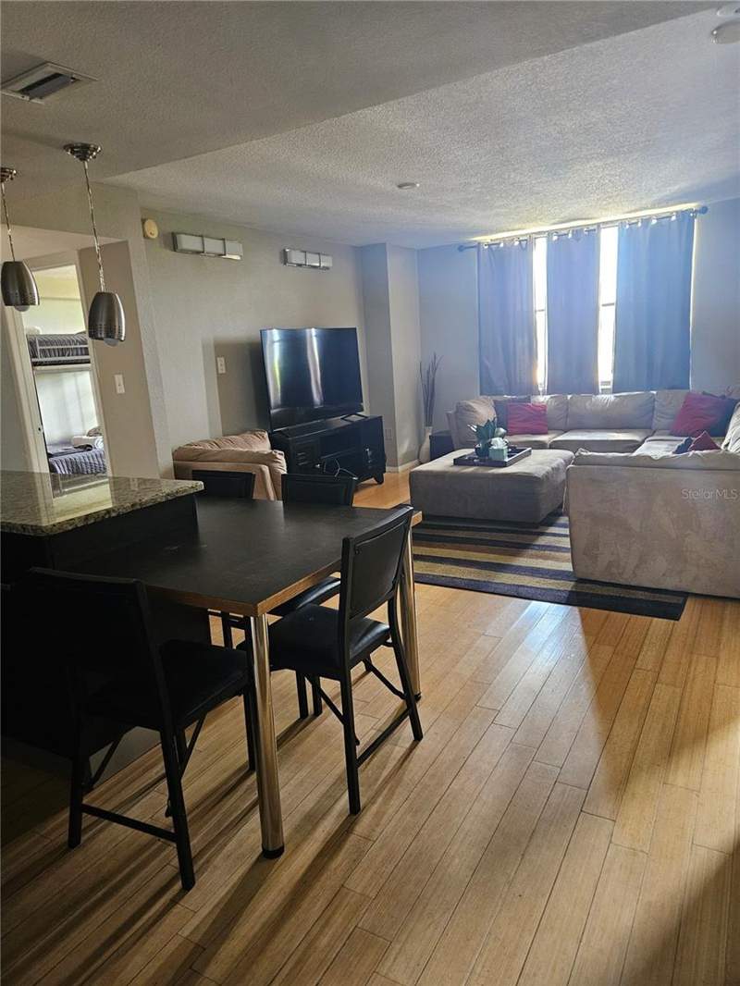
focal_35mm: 23
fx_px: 655
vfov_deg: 73.9
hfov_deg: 58.9
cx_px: 370
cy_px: 493
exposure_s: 1/24
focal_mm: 5.4
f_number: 1.8
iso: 500
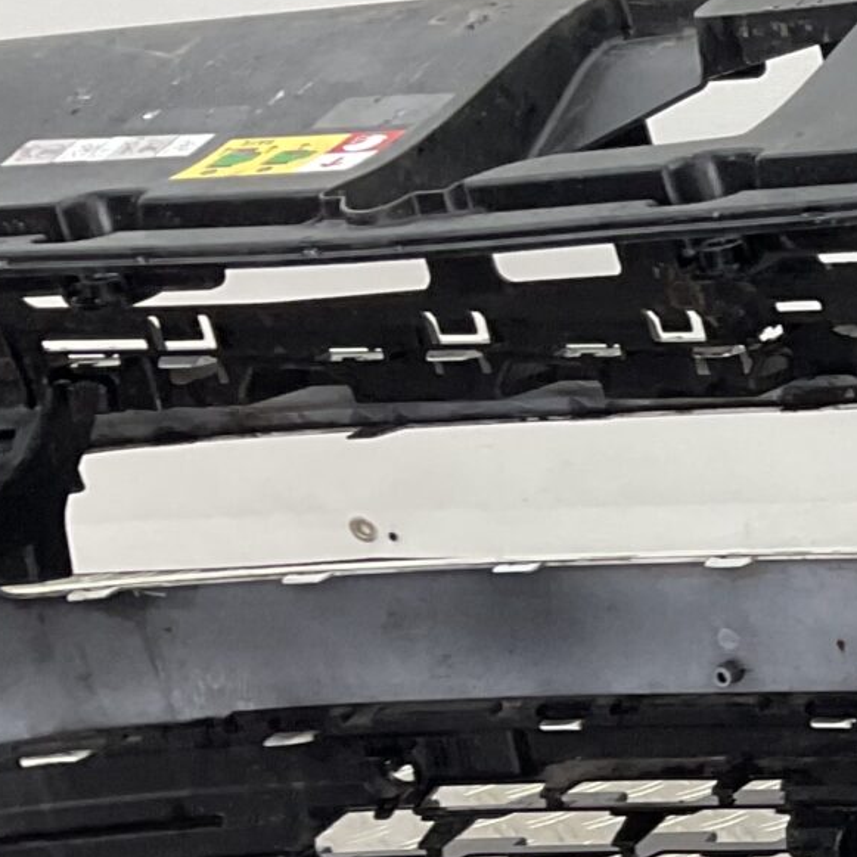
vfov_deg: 15.1
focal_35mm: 113
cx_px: 1608
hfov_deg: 13.6
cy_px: 898
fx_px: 3165
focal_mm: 3
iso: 40
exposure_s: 1/120
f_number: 1.8
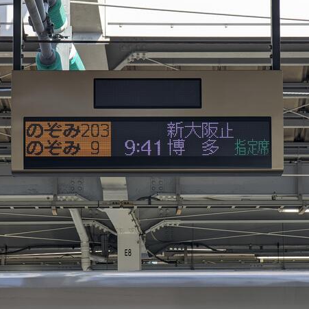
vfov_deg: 12.2
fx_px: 1444
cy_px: 178
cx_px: 172
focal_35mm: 143
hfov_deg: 12.2
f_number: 3.5
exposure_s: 1/207
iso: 34
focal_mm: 19
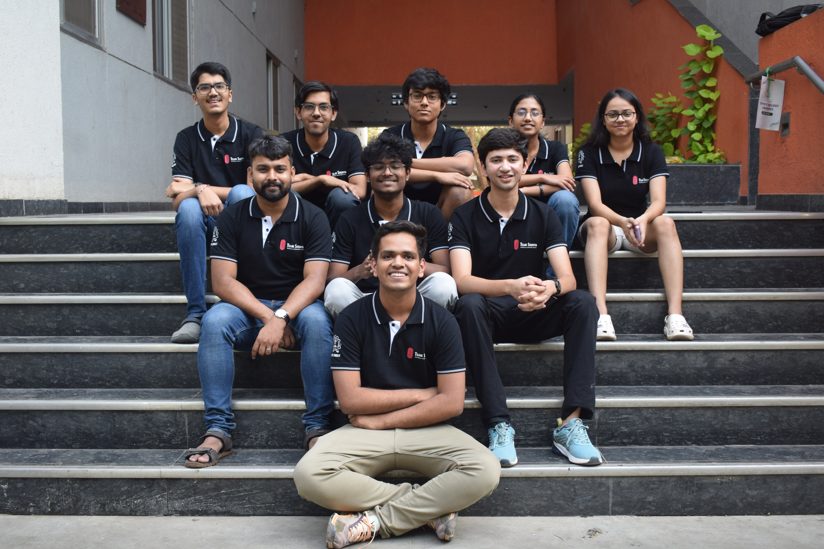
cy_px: 274
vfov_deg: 34.2
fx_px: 893
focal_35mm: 39
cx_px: 412
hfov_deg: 49.6
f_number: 5.6
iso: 400
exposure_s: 1/125
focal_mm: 26
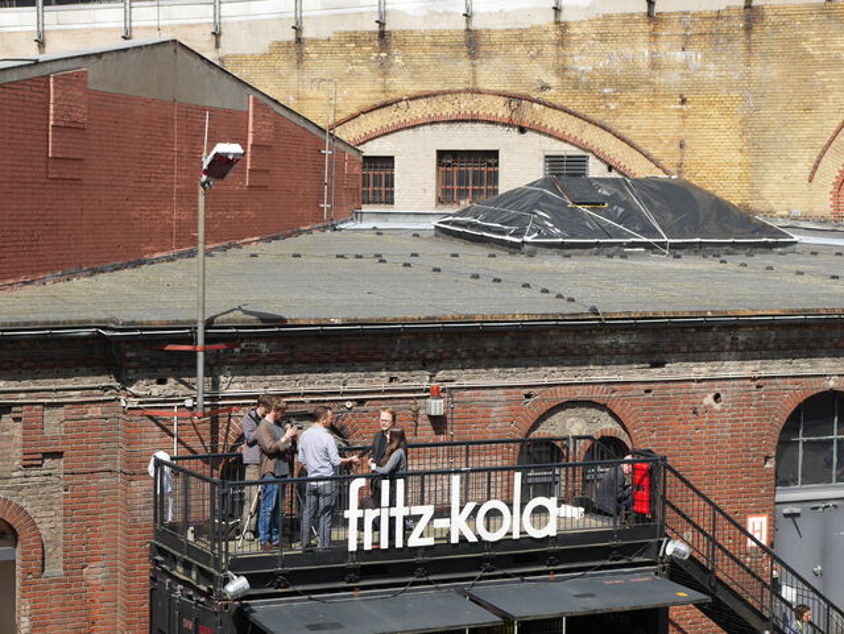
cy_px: 317
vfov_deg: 17.6
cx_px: 422
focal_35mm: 84
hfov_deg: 23.3
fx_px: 2050
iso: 200
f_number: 9
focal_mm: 42
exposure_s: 1/320
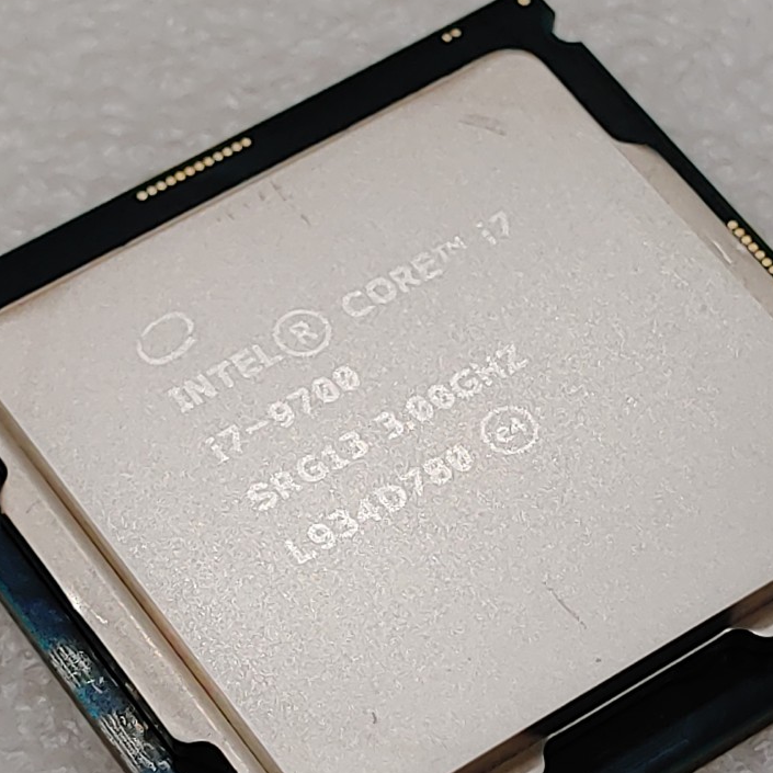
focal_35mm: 130
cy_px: 530
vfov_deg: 13.4
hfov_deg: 13.4
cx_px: 434
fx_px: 3284
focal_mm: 4.36
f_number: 1.8
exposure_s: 1/315
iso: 50
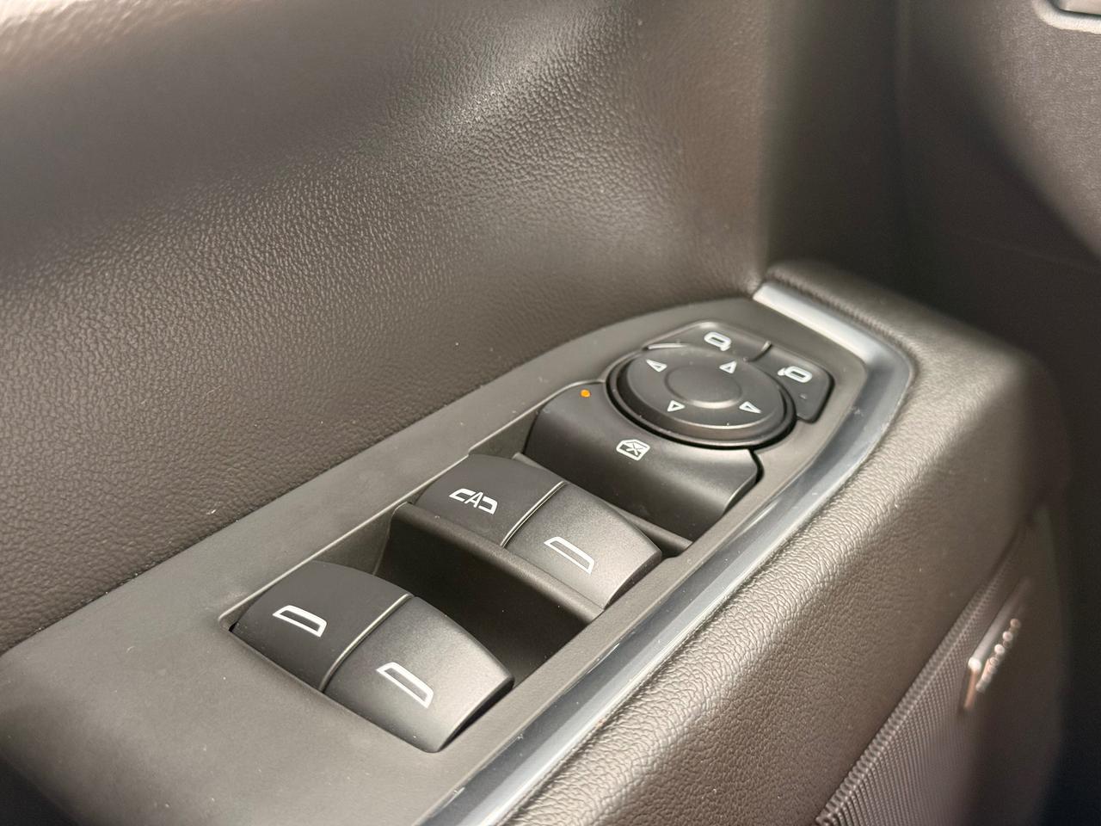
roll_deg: +0.2
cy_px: 413
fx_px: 1527
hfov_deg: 39.7
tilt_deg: -30.9
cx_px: 550
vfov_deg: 30.3
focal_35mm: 48
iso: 200
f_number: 1.78
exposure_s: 1/63
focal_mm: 6.76
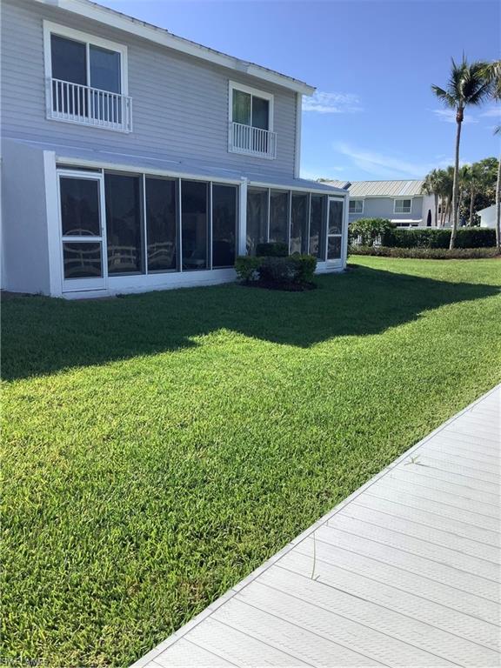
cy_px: 334
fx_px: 598
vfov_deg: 58.4
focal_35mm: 31
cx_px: 250
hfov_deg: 45.4
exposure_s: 1/1381
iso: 25
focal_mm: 3.3
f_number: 2.4
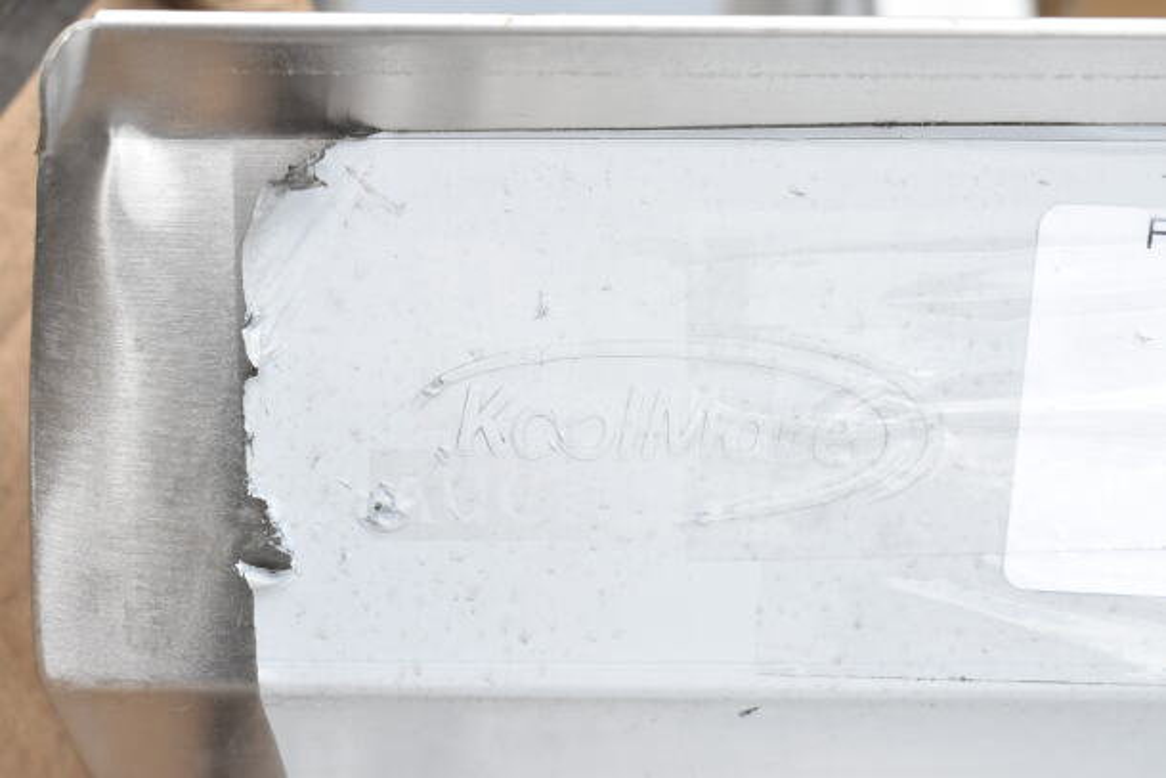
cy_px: 389
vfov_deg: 22.6
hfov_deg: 33.4
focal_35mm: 60
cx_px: 583
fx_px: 1944
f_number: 7.1
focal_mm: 40
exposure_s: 1/200
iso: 1600
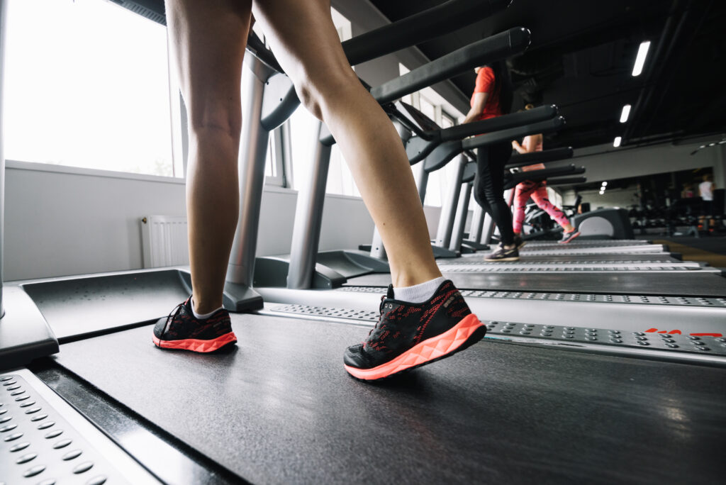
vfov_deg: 73.8
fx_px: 323
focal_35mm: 16
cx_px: 363
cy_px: 242
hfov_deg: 96.7
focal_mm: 16
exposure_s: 1/100
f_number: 4
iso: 400
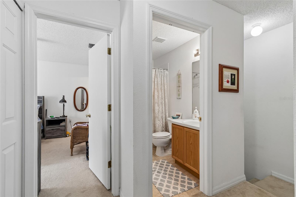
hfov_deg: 100.4
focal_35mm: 15
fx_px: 123
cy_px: 98
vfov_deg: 77.3
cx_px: 148
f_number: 7.1
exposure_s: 1/4
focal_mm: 10
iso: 100
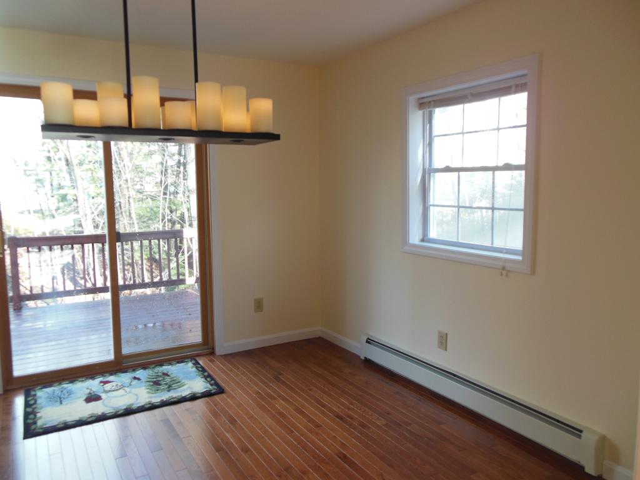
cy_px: 240
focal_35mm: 25
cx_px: 320
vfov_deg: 54.9
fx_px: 462
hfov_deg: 69.4
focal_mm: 4.5
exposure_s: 1/30
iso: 125
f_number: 3.2
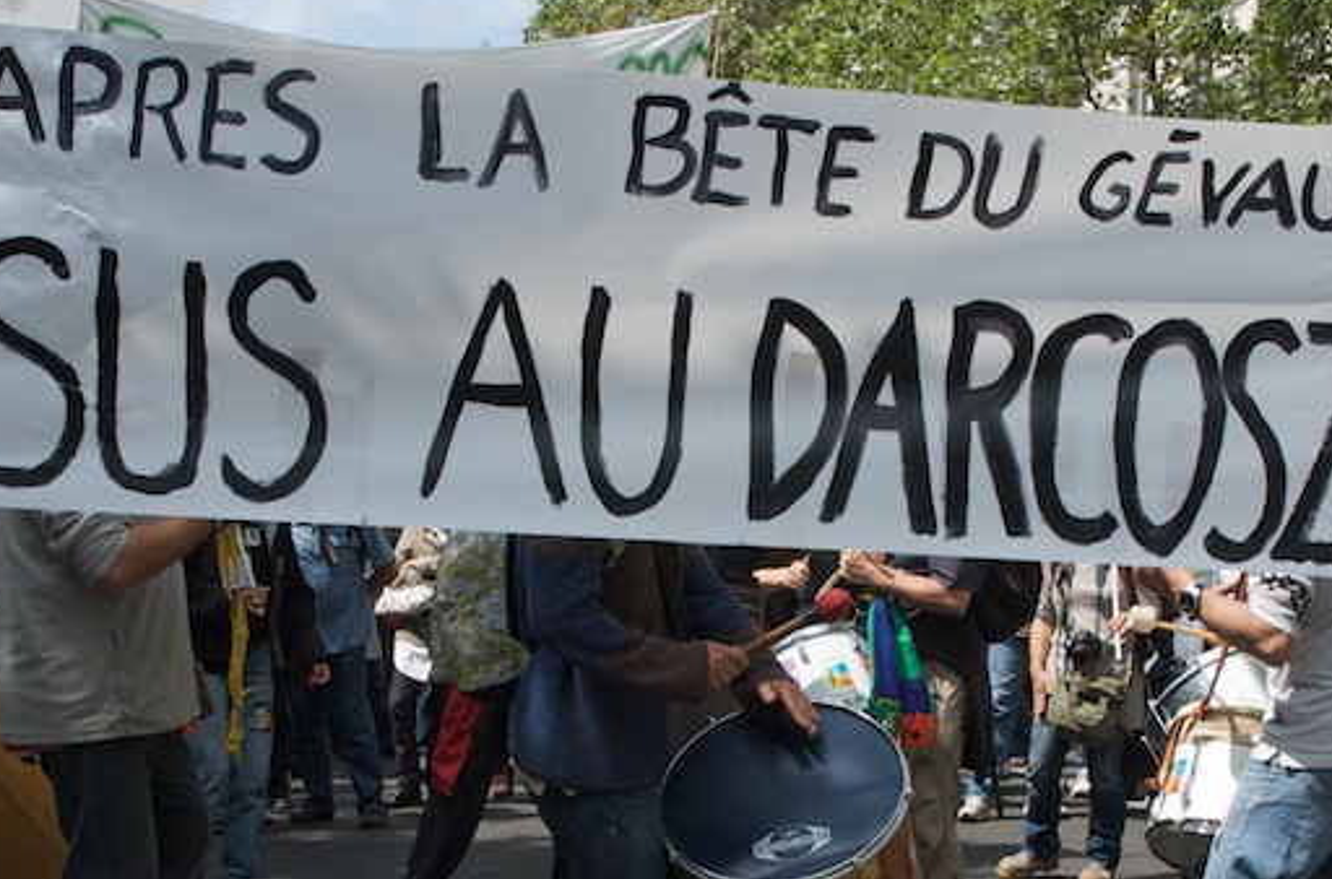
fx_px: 1992
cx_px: 666
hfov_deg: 37.0
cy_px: 698
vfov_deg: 24.5
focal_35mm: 54
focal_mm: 18
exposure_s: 1/250
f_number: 8
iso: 200
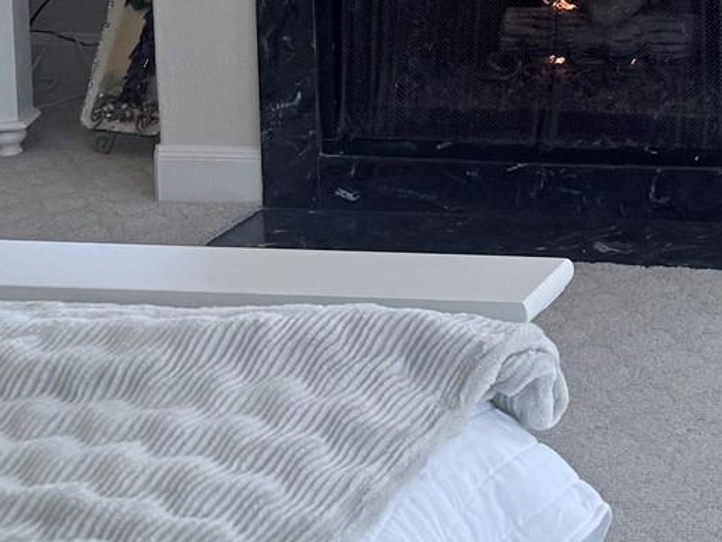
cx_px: 1255
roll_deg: -0.3
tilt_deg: -6.0
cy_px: -338
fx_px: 1982
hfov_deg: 17.3
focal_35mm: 95
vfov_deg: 14.3
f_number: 1.78
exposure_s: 1/476
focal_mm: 6.76
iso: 100
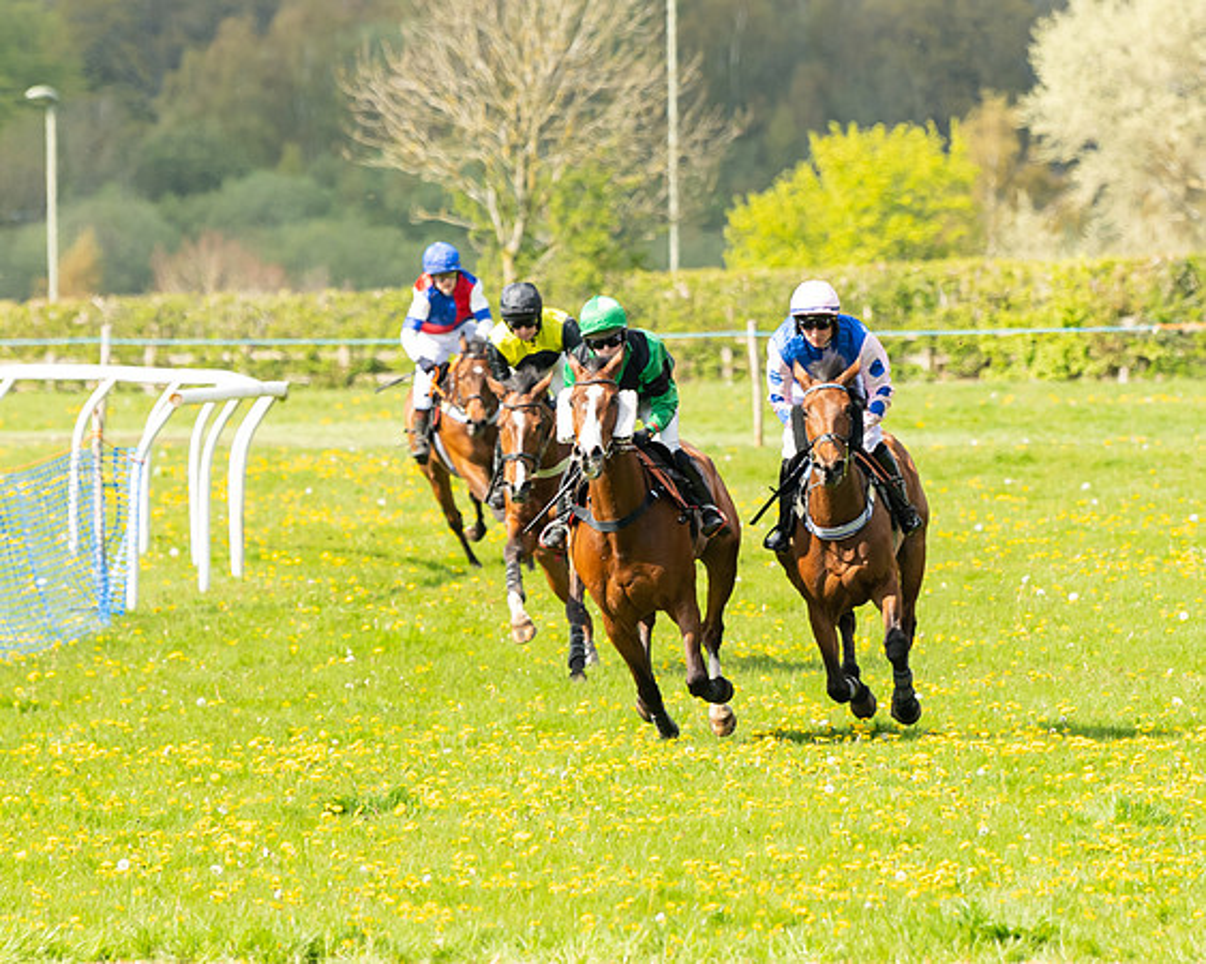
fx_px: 14956
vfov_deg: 3.7
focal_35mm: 419
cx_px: 739
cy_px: 543
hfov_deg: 4.6
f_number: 4
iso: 200
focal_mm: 200
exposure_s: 1/1000
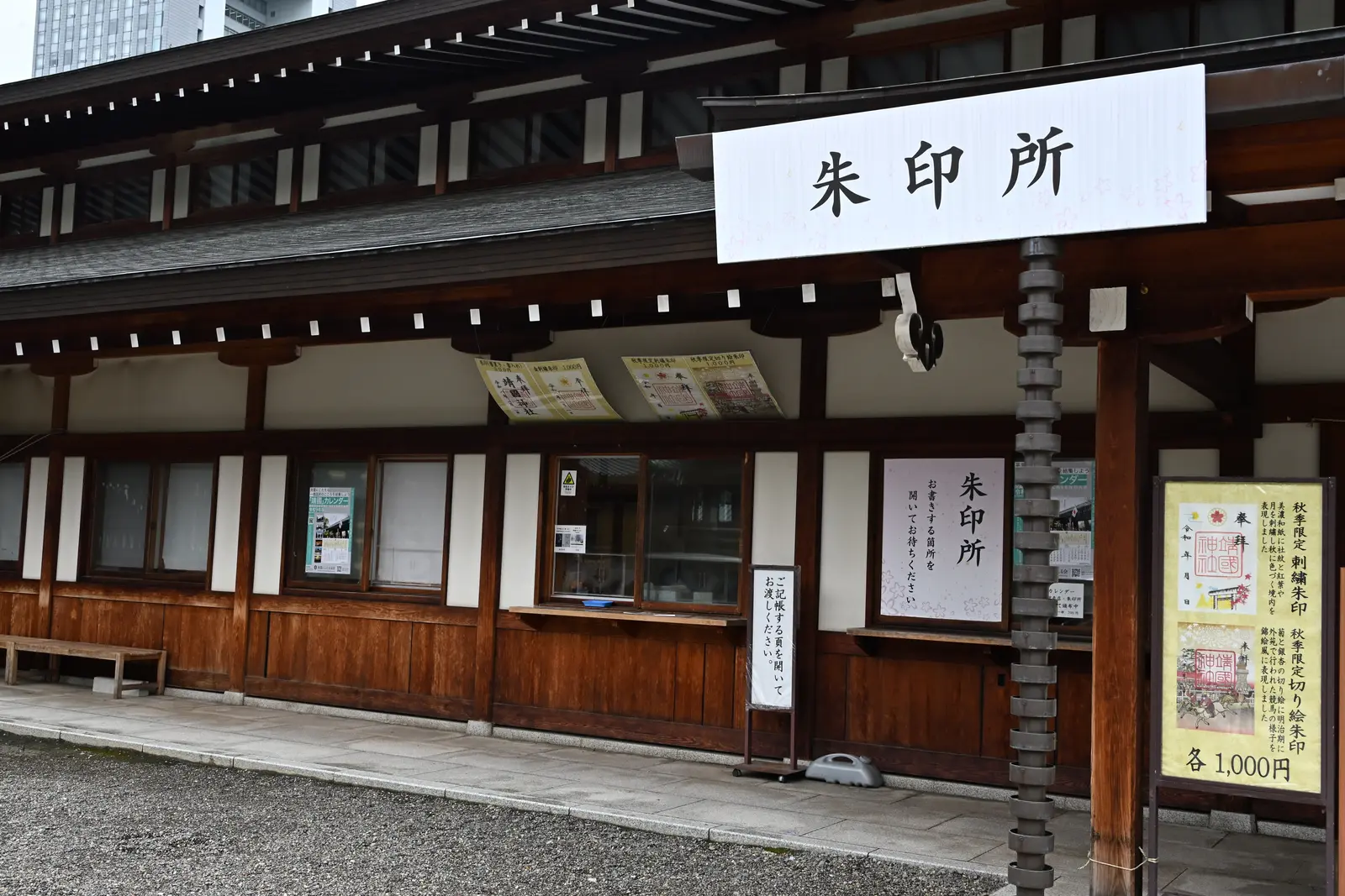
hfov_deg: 53.1
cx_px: 672
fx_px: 1345
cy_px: 448
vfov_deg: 36.9
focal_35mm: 36
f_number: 11
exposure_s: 1/100
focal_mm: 36
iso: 400
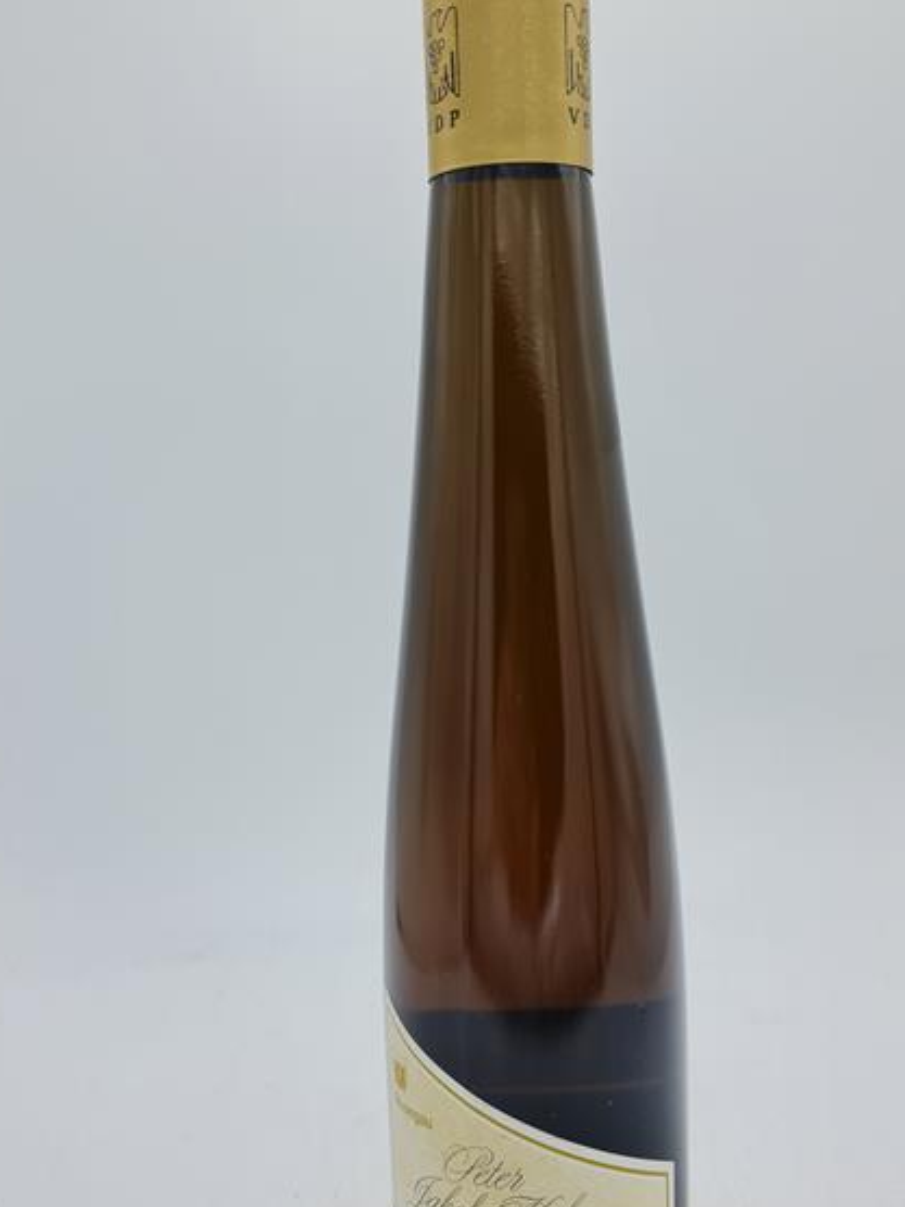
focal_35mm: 36
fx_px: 1255
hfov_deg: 39.7
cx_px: 447
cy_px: 643
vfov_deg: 51.3
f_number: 1.8
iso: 50
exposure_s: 1/375
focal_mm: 7
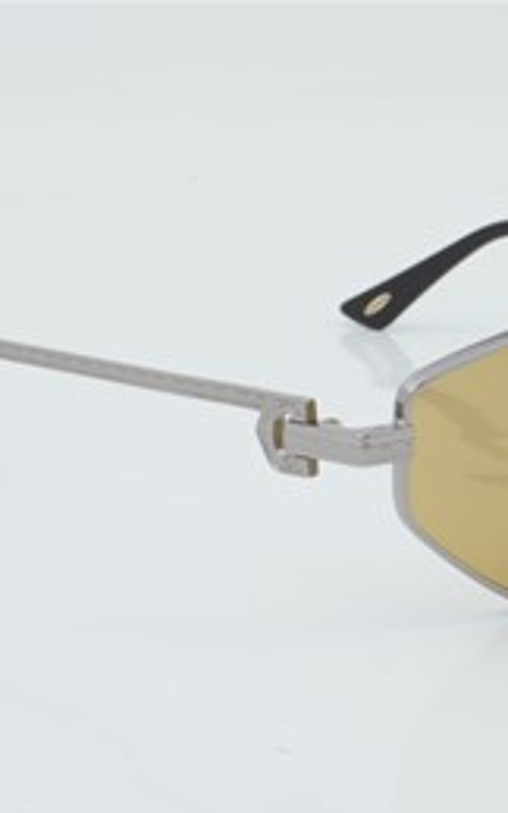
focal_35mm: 118
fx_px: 2612
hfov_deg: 11.1
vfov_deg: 17.7
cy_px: 414
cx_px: 423
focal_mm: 50
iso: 100
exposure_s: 1/3
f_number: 29
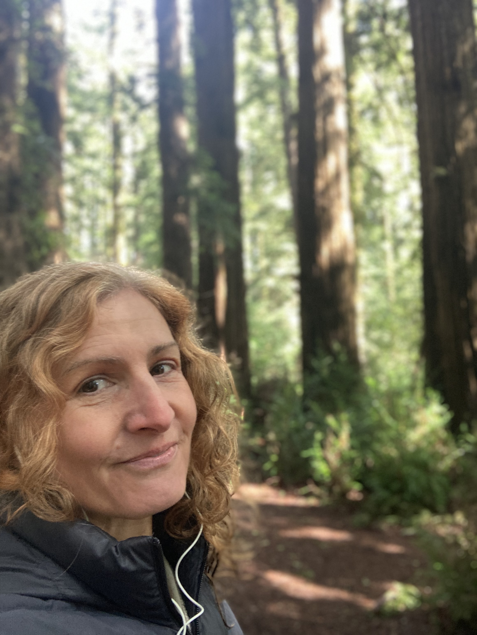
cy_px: 318
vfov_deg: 56.8
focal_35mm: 32
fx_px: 587
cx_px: 238
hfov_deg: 44.2
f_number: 2.2
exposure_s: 1/60
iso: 250
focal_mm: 2.87
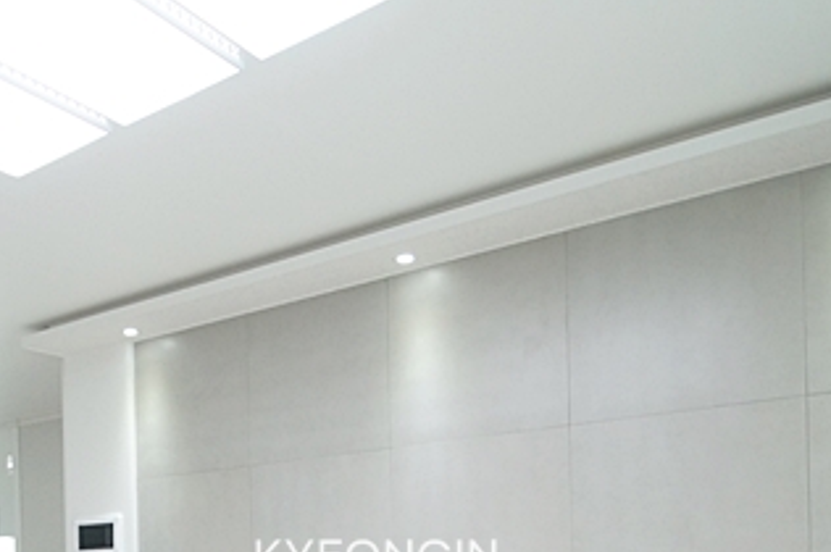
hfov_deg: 48.1
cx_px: 174
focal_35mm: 38
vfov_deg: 31.8
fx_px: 876
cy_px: 573
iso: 800
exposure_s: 1/200
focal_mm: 10
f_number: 3.5
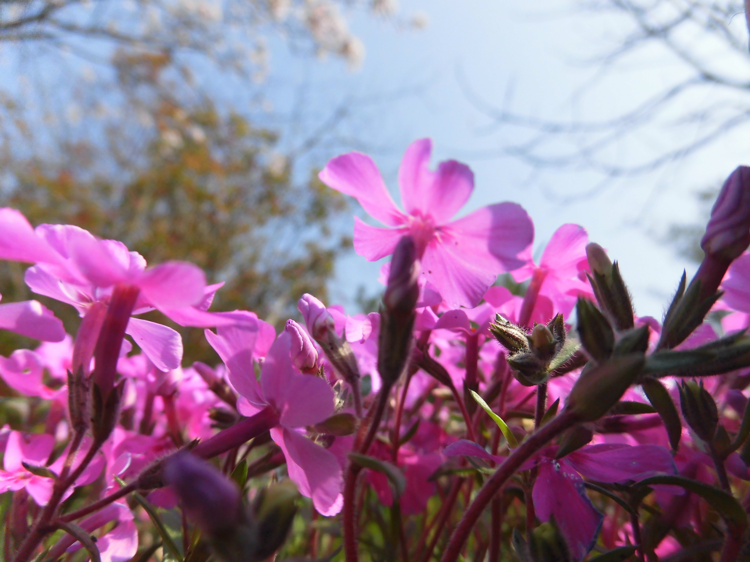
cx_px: 375
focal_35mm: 24
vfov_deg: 56.8
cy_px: 281
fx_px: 520
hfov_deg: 71.6
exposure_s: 1/200
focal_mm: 4.3
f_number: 7.8
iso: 100
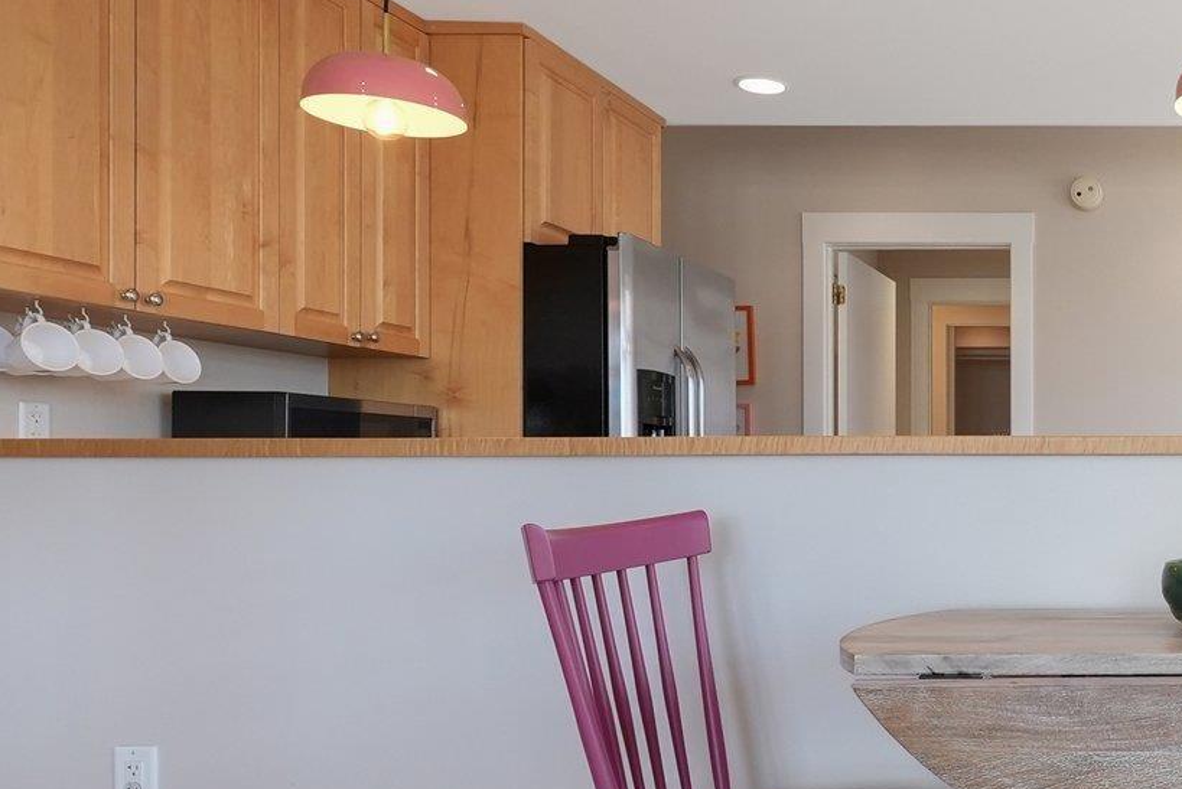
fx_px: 1150
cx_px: 1199
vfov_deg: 37.7
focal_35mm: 35
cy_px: 478
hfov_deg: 45.3
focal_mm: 14
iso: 2000
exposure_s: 1/40
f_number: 11
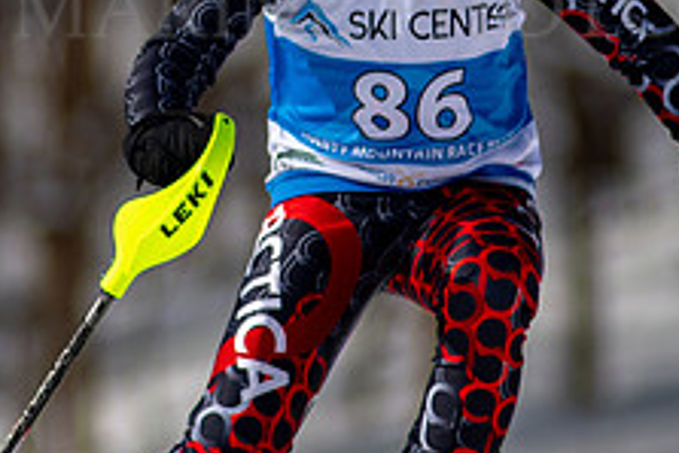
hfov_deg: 1.6
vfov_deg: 1.1
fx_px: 24629
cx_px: 366
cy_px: 43
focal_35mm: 1305
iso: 100
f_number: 2.8
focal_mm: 300
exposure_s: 1/8000
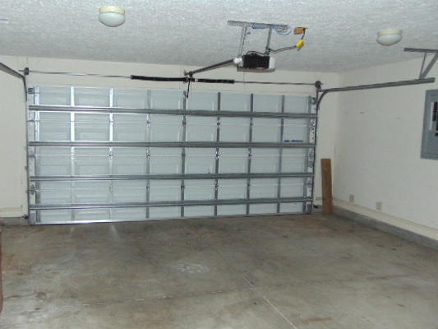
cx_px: 184
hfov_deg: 59.6
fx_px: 380
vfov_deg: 46.8
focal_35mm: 30
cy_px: 167
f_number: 3
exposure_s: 1/30
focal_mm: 4.5
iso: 200
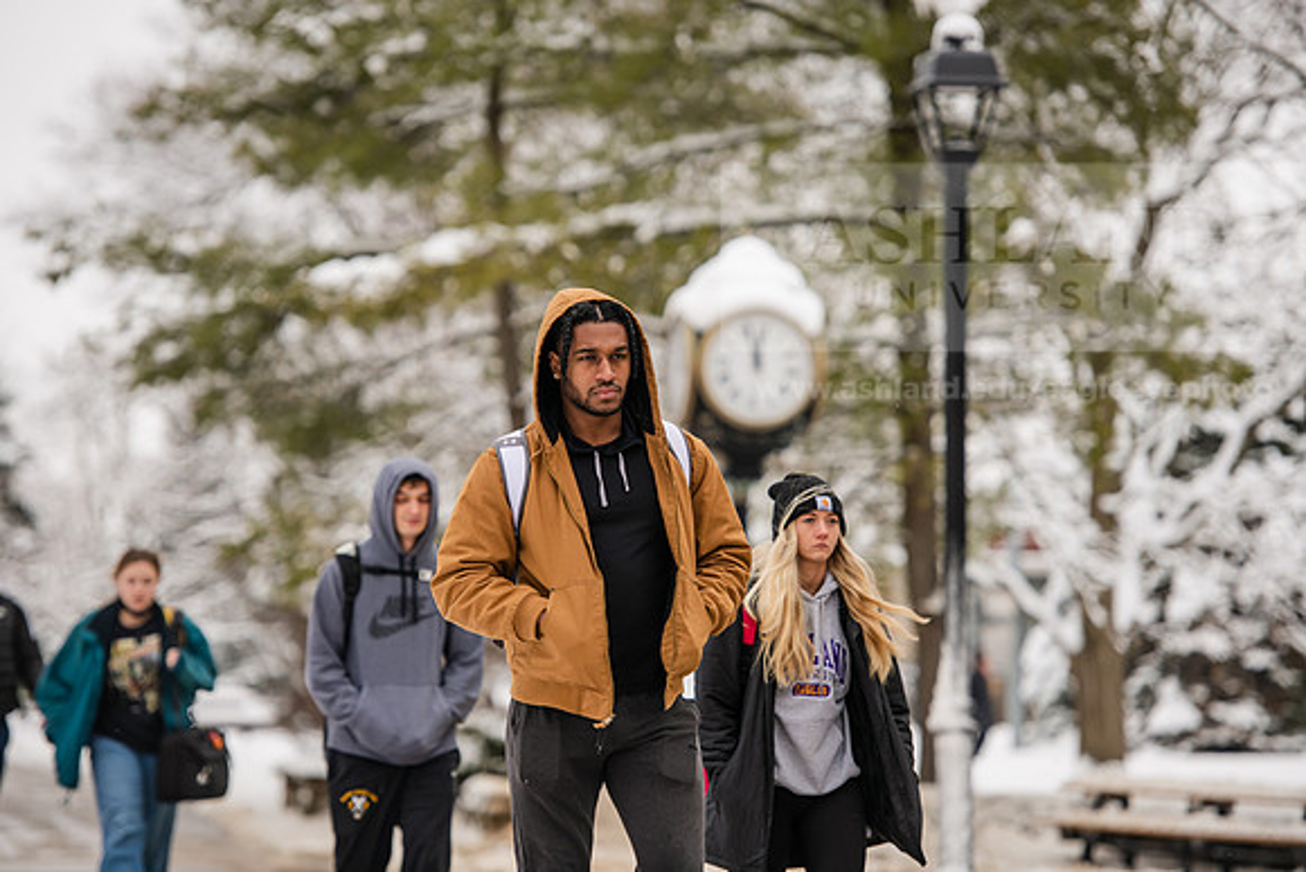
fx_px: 5987
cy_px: 436
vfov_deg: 8.3
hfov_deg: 12.4
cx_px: 653
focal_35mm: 165
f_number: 3.2
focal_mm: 165
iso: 160
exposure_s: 1/500
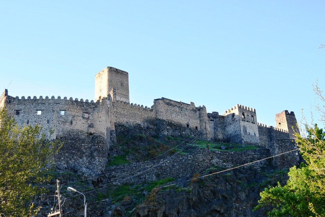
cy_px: 111
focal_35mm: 46
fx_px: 416
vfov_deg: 29.3
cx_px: 155
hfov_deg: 42.7
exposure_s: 1/250
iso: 200
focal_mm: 15.6
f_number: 4.2
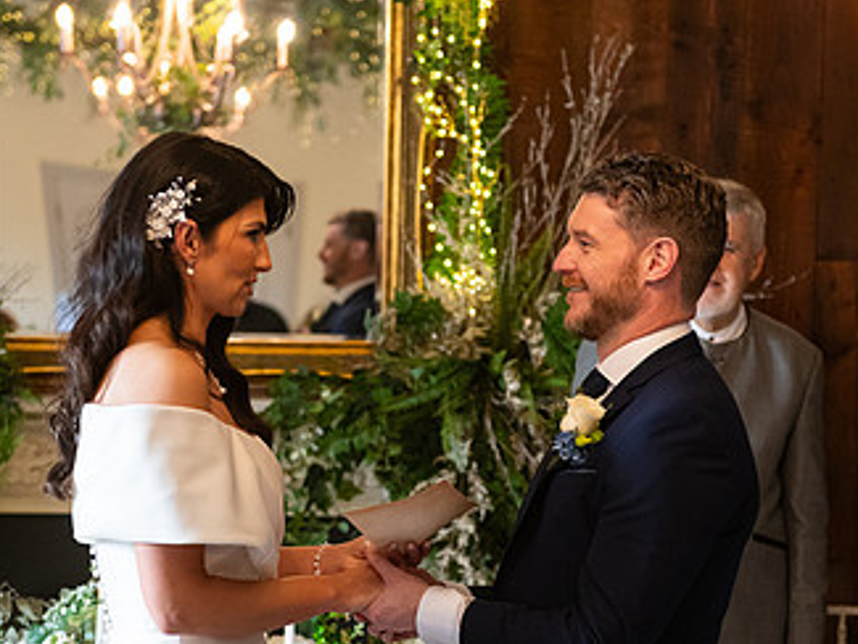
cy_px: 461
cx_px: 438
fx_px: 3025
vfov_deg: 12.1
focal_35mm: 122
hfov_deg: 16.1
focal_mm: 70
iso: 1000
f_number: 3.5
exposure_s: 1/160
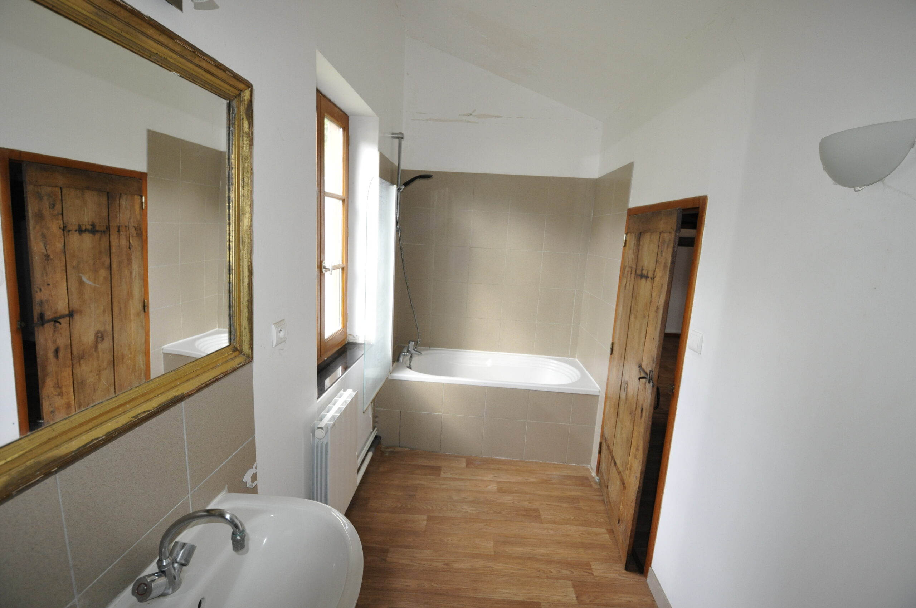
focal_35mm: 15
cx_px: 458
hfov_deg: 100.5
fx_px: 381
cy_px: 304
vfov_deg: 77.2
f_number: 5
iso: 800
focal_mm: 10
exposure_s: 1/100
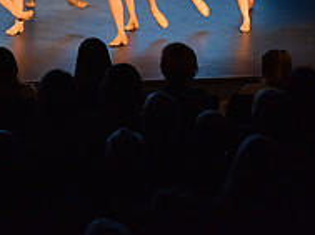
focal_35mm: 207
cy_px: -68
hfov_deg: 9.4
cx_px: -118
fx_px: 1880
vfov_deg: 7.1
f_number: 4
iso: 2000
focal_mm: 70
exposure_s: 1/250
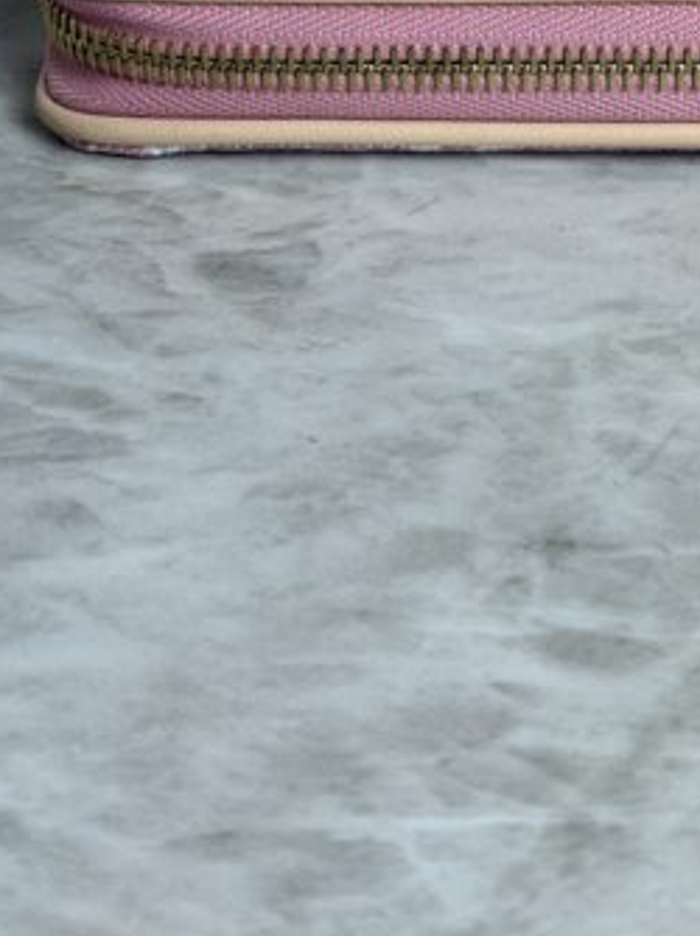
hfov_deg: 12.7
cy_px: -121
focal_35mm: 115
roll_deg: -1.1
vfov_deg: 16.6
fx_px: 3105
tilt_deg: -22.1
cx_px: 714
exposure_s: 1/120
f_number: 1.78
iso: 64
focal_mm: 6.76
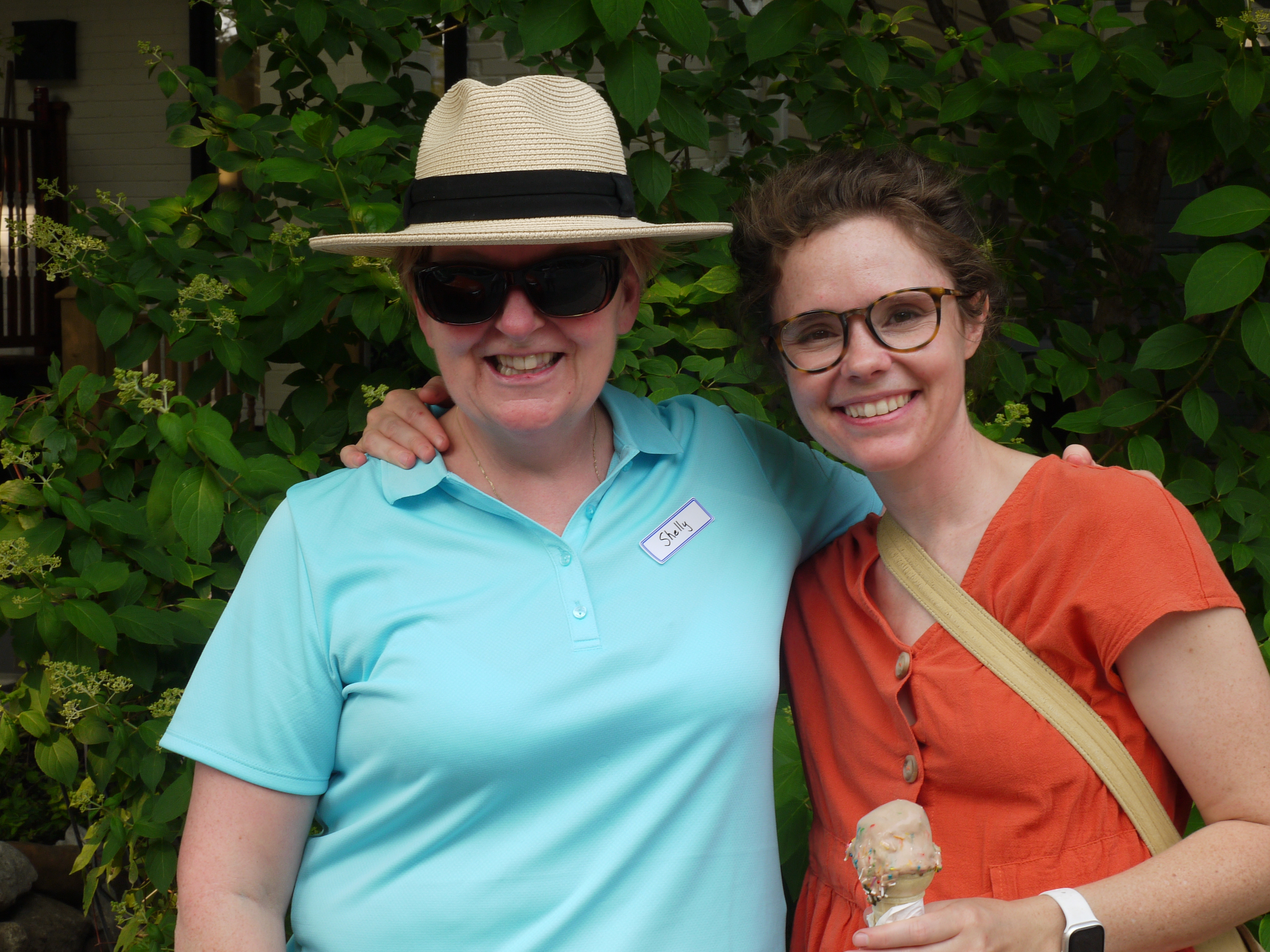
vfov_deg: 21.0
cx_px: 635
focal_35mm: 70
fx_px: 2568
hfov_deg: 27.8
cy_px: 476
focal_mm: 35
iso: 160
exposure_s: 1/50
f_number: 14
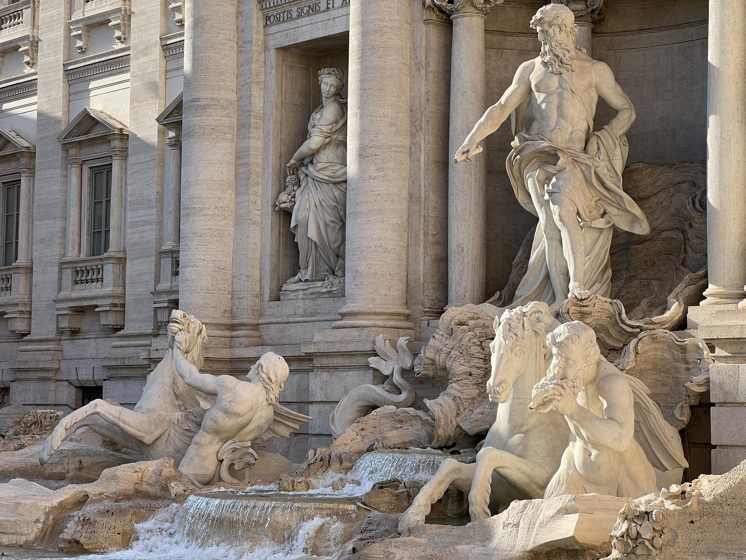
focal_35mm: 77
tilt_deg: +5.2
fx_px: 1659
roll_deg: -0.5
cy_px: 280
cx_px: 373
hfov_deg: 25.3
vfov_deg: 19.1
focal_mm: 9
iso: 32
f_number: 2.8
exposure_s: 1/359
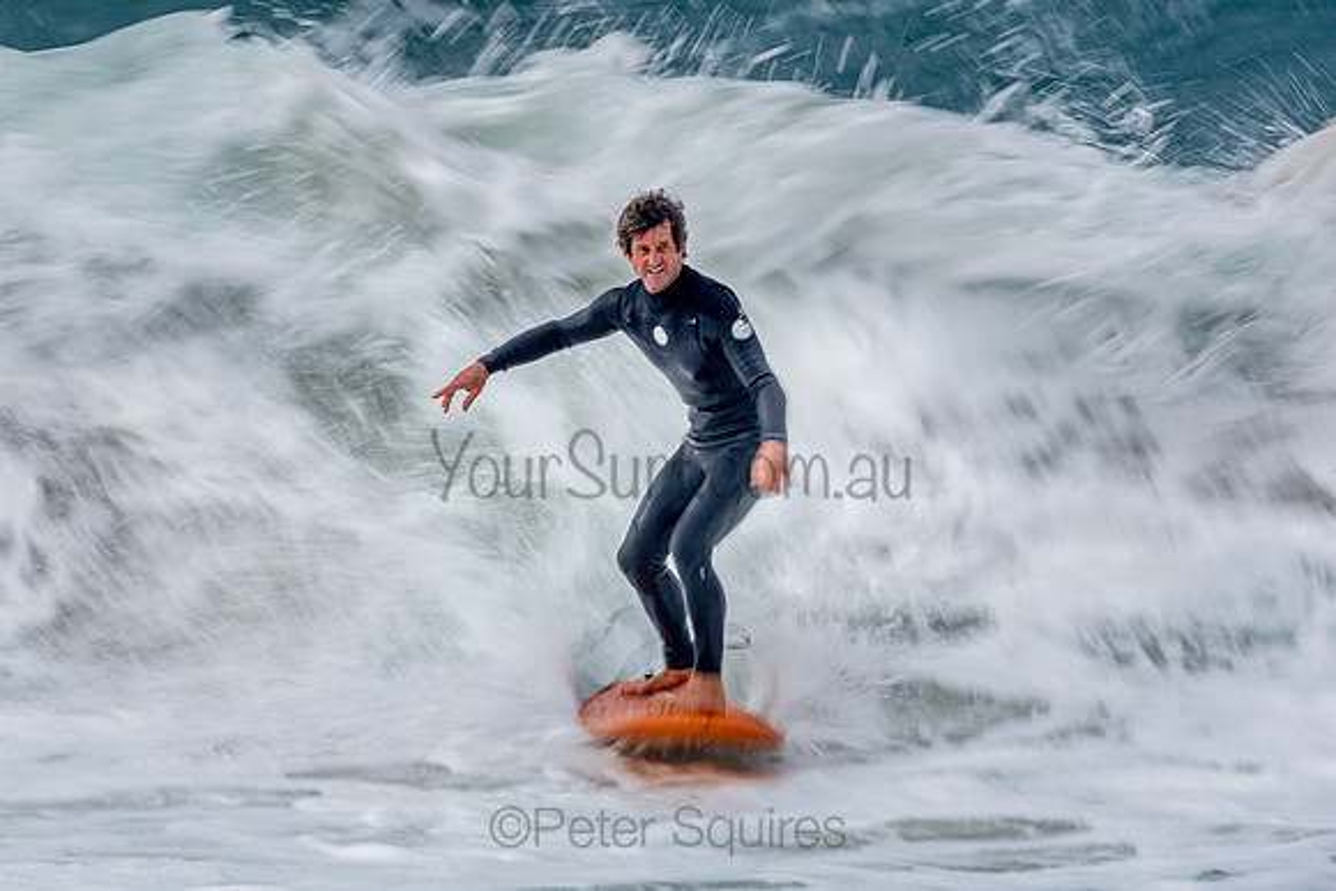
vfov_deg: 1.9
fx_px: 26725
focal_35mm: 720
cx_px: 668
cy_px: 446
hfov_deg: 2.9
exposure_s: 1/25
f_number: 25
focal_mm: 480
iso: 100
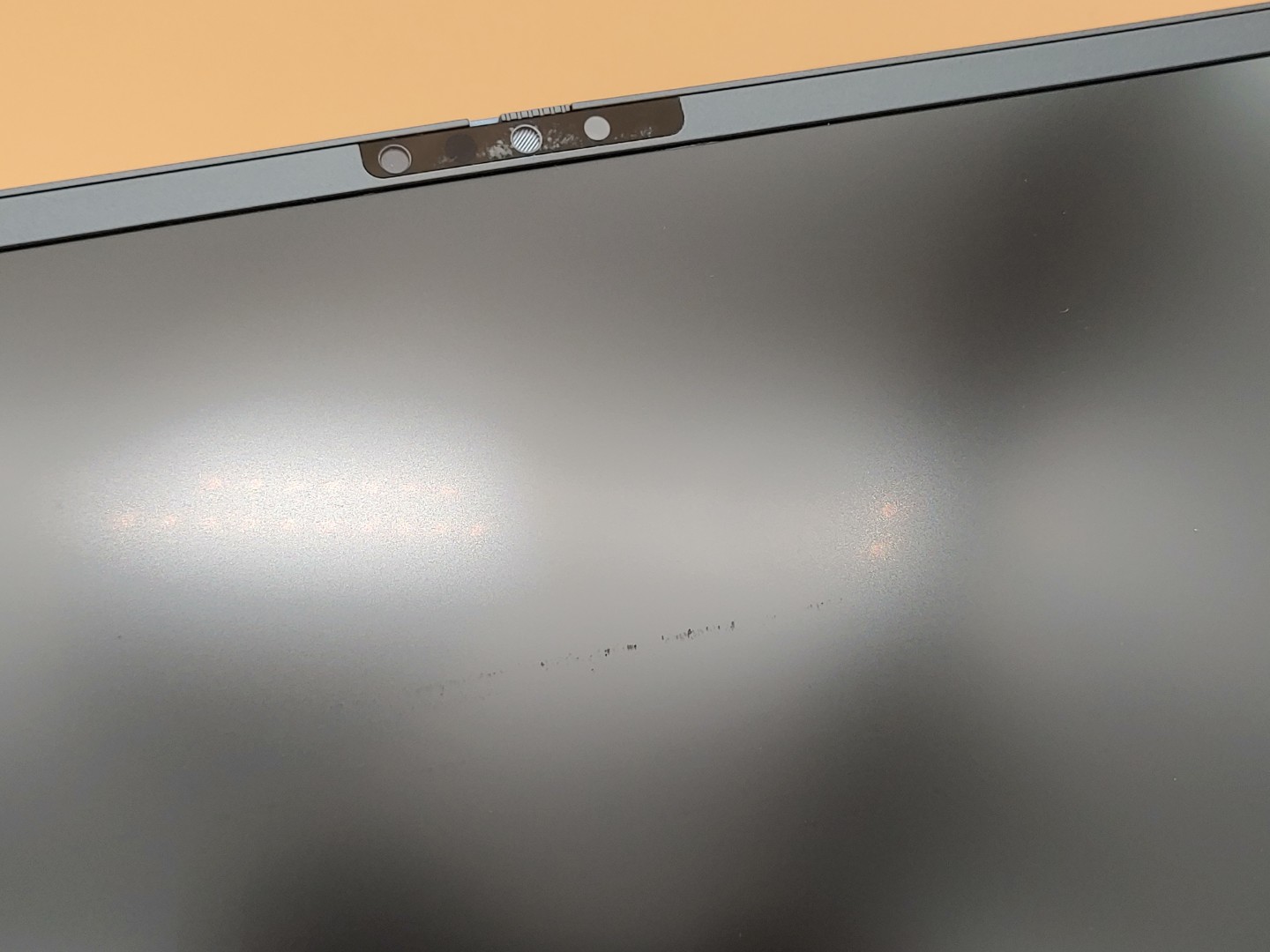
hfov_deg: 41.2
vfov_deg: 31.5
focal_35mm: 46
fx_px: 1688
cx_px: 635
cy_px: 476
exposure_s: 1/63
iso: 50
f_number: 1.8
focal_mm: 4.36
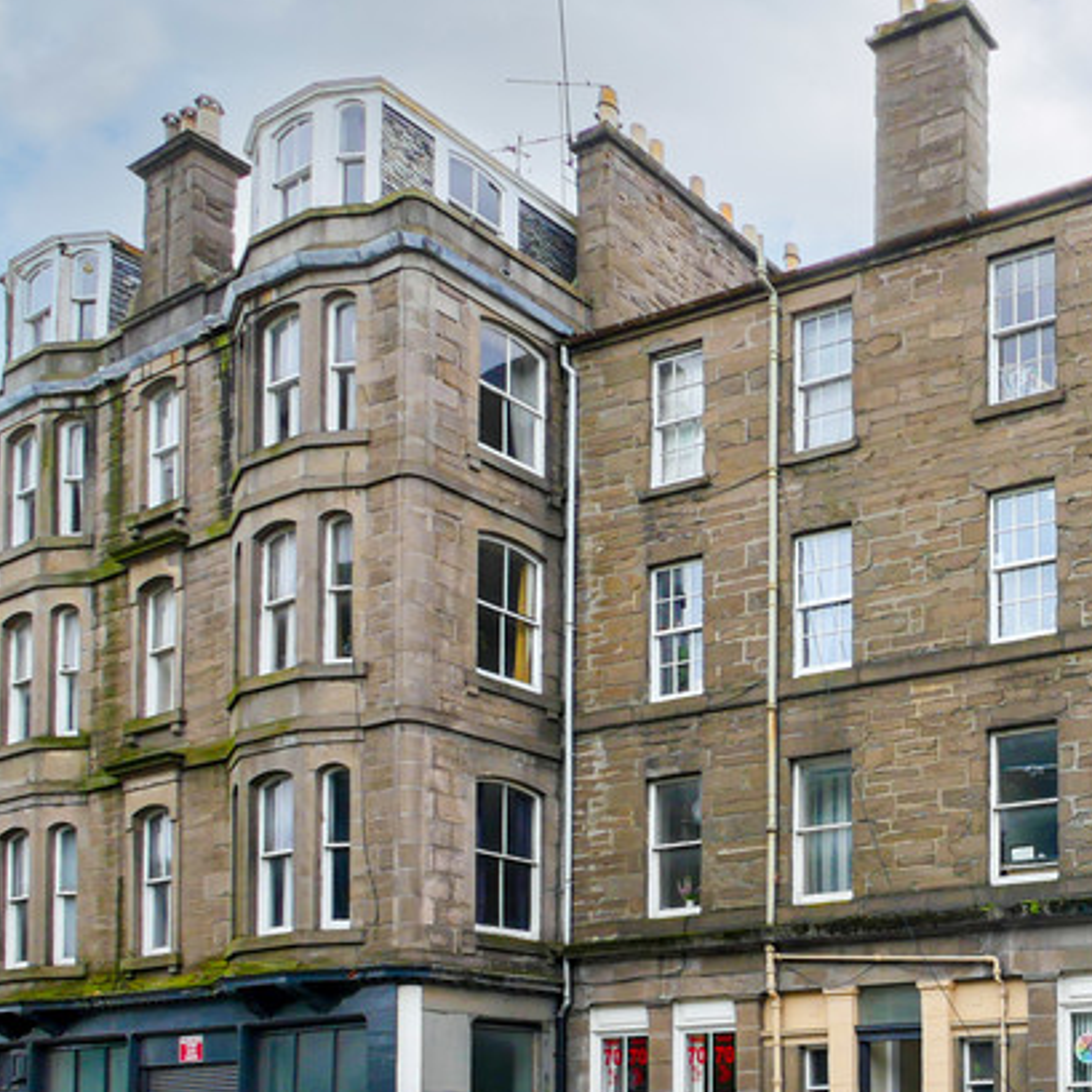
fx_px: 1106
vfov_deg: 50.5
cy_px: 812
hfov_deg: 38.3
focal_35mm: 31
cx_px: 1322
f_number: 6.3
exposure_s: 1/250
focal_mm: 7
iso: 200
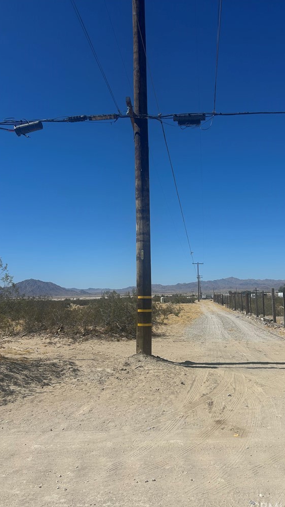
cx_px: 179
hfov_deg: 39.9
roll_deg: +1.8
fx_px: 389
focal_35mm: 29
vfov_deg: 66.1
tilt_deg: +5.0
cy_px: 255
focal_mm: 5.7
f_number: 1.5
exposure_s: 1/10309
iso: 50
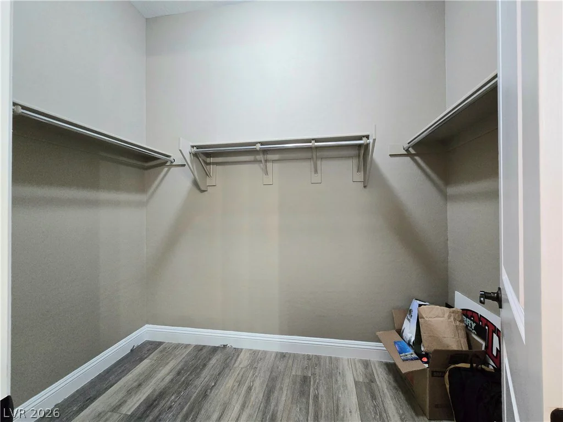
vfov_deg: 89.9
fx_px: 211
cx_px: 282
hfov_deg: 106.2
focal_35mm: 13
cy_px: 211
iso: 800
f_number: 2.2
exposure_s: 1/60.2
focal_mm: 2.2
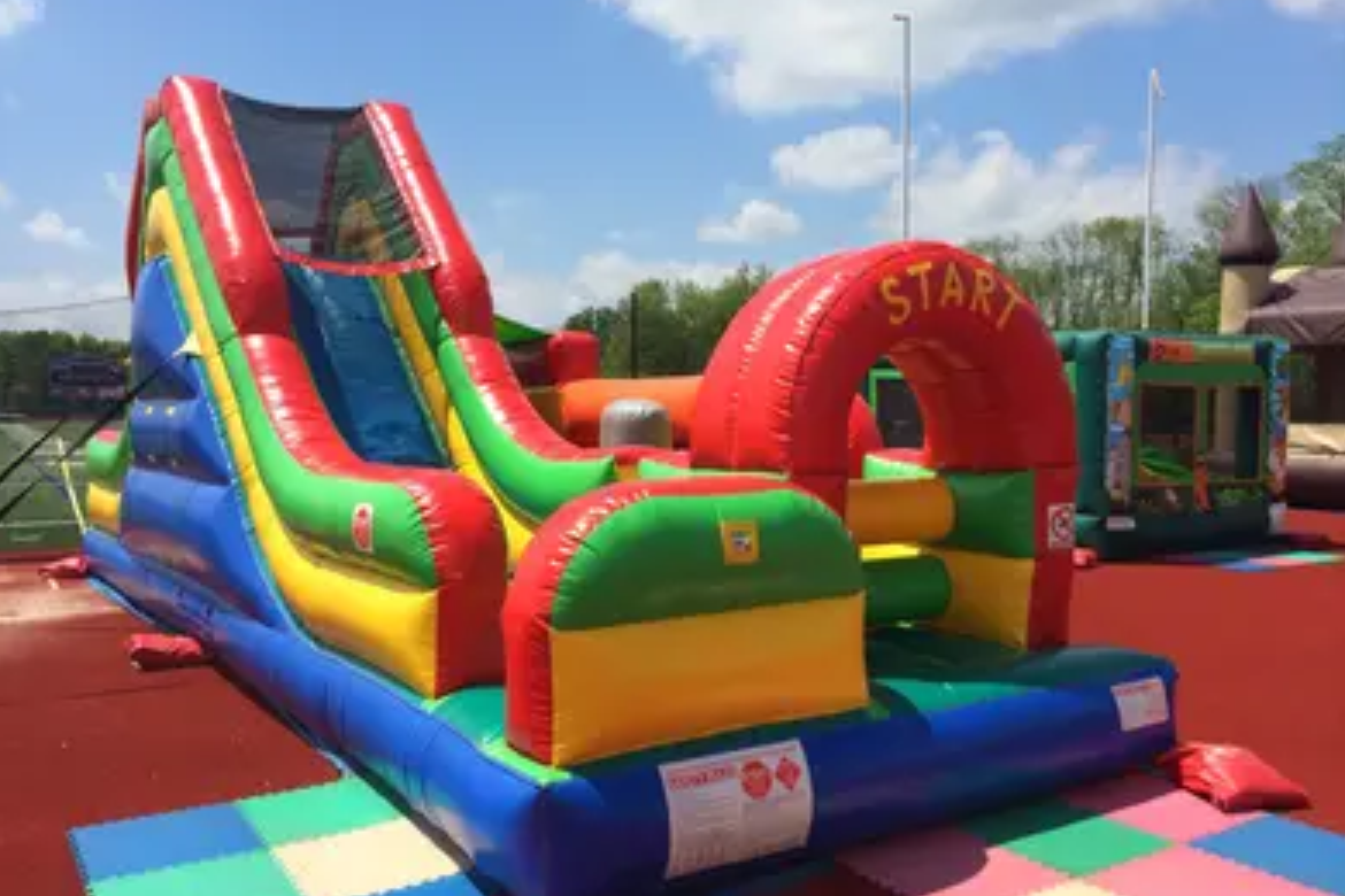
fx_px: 1195
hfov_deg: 58.7
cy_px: 469
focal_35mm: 32
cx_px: 669
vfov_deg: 41.1
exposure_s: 1/2740
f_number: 2.2
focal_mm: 4.12
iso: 40
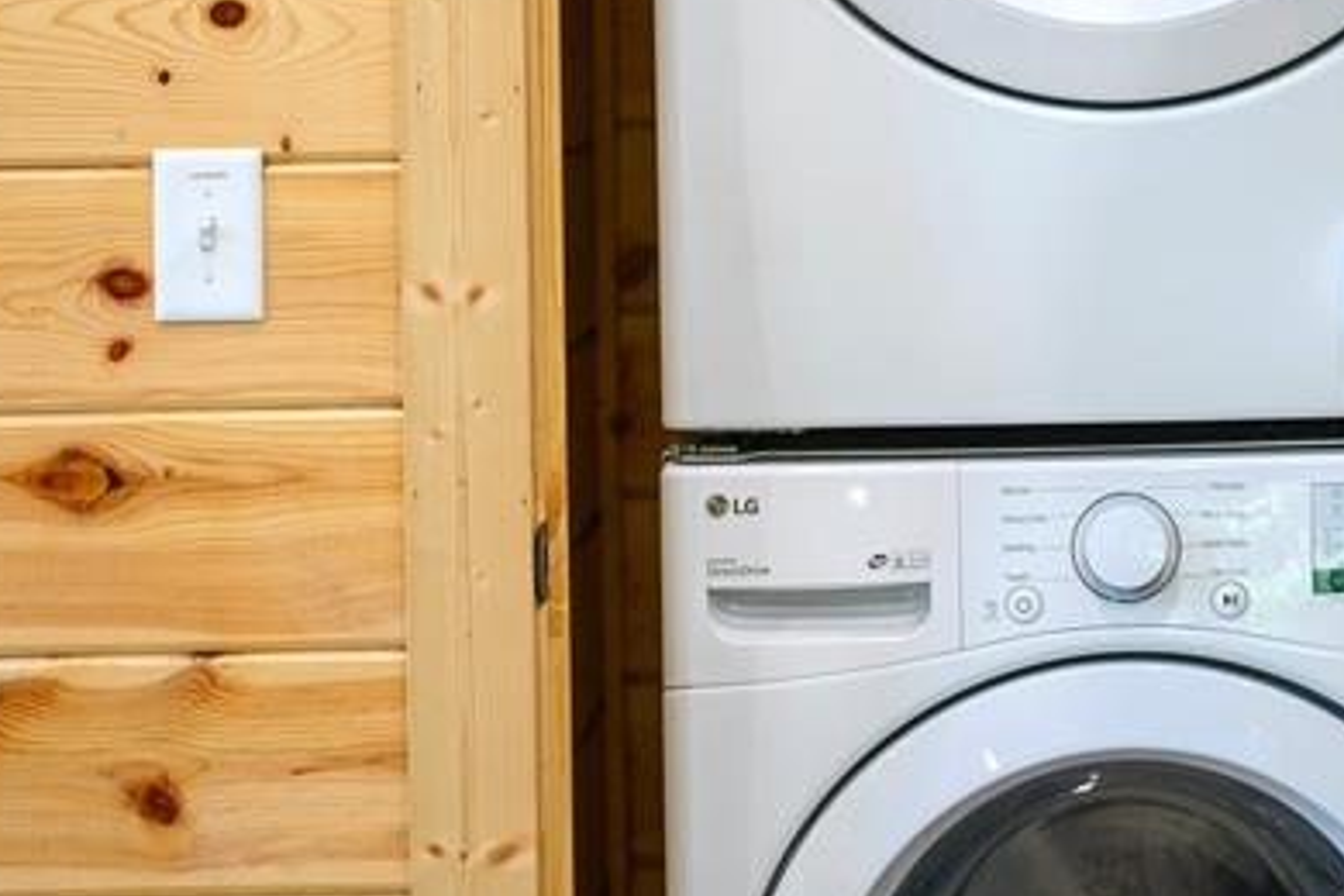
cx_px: 1160
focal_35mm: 131
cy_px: 72
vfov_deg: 10.4
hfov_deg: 15.5
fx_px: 4890
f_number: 1.8
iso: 640
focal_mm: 50
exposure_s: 1/250
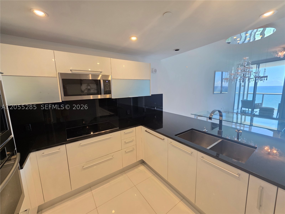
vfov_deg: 89.9
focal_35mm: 13
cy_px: 107
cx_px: 142
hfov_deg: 106.2
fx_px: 107
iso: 320
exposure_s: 1/120
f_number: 1.9
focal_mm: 2.2
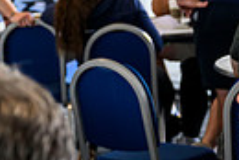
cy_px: 17
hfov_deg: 9.2
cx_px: -252
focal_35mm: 209
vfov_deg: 6.6
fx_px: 1389
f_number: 3.2
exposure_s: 1/500
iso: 3200
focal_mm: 47
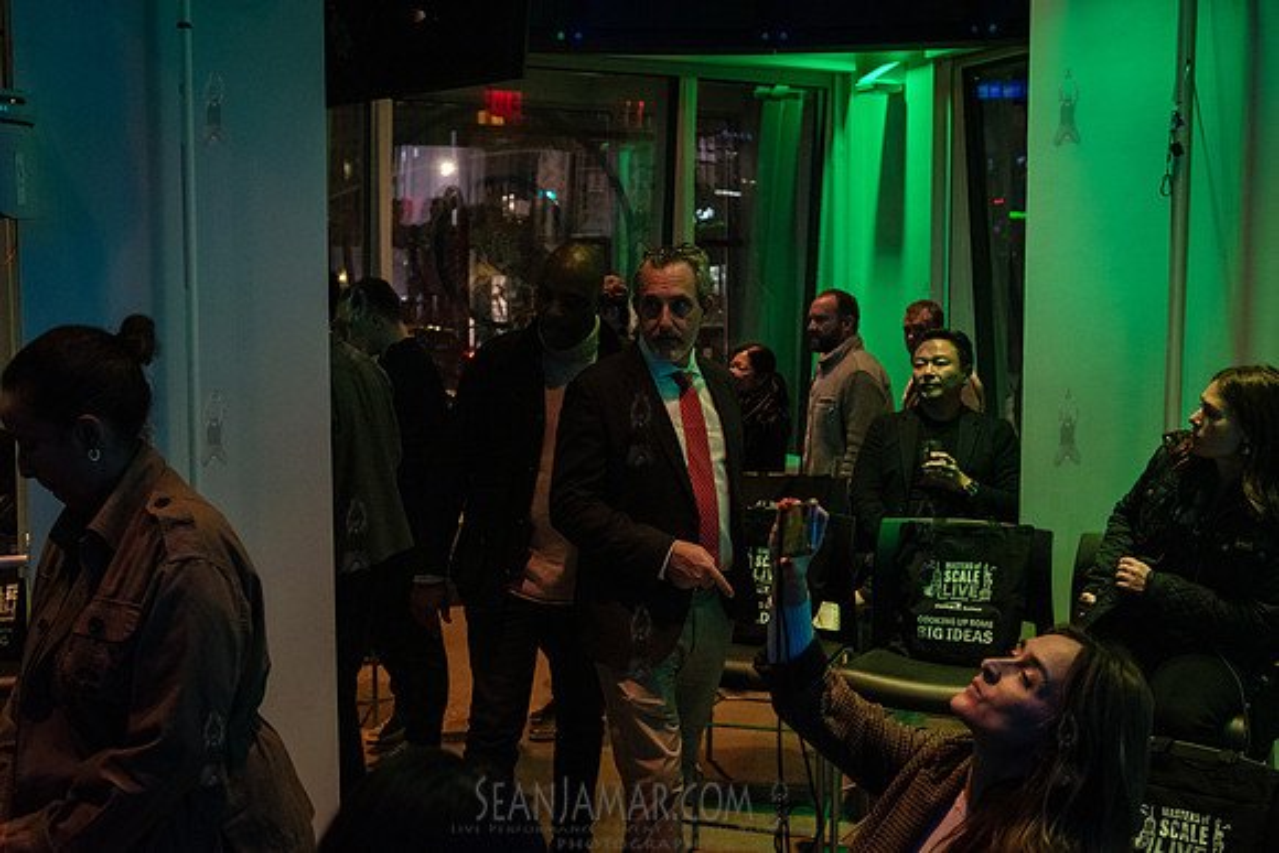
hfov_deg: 48.4
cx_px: 640
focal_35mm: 40
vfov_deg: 33.4
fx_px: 1421
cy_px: 426
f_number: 3.5
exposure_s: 1/160
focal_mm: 40
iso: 6400
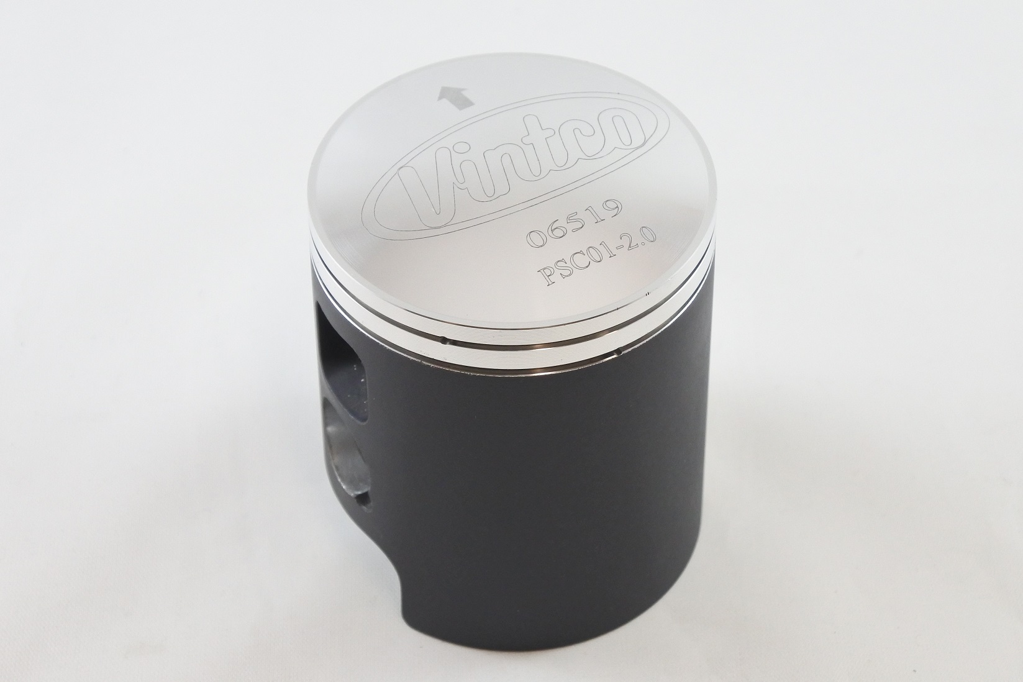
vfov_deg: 19.7
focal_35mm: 69
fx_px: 1961
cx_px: 512
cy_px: 341
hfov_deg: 29.2
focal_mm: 25.6
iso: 720
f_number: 5.3
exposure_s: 1/125
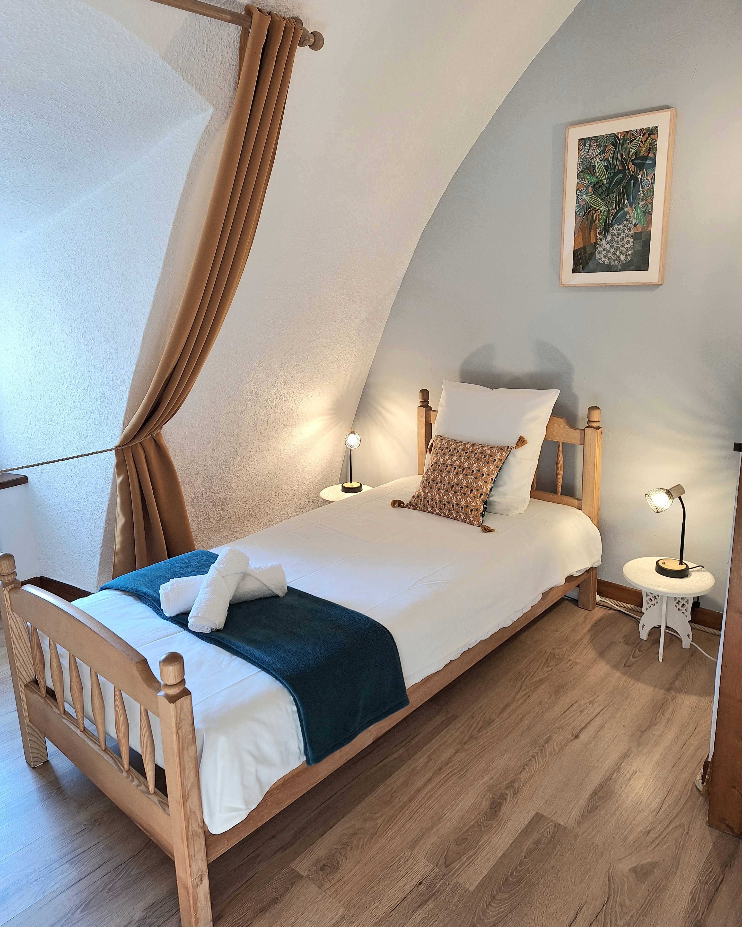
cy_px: 440
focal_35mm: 24
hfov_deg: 58.8
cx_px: 370
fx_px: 659
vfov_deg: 70.2
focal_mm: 5.54
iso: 64
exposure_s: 1/50
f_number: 1.8
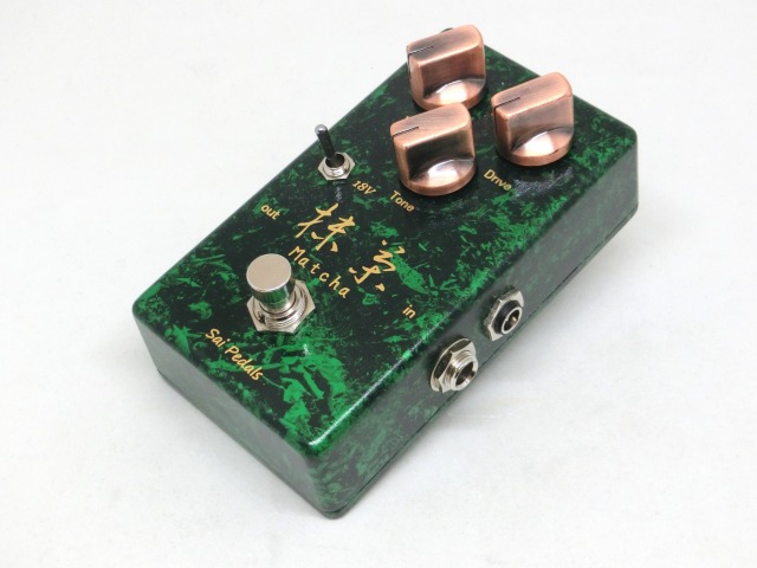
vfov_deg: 24.4
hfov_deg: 32.2
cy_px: 284
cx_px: 378
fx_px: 1312
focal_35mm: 60
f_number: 5
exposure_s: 1/80
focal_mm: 10.7
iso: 400
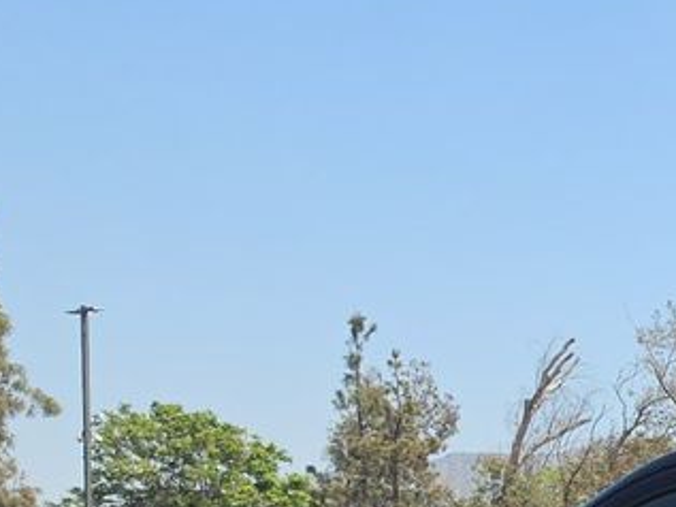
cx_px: 1452
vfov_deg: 12.1
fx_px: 2266
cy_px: 780
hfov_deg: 13.7
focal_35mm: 116
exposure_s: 1/3697
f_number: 1.4
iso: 63
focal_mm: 6.5
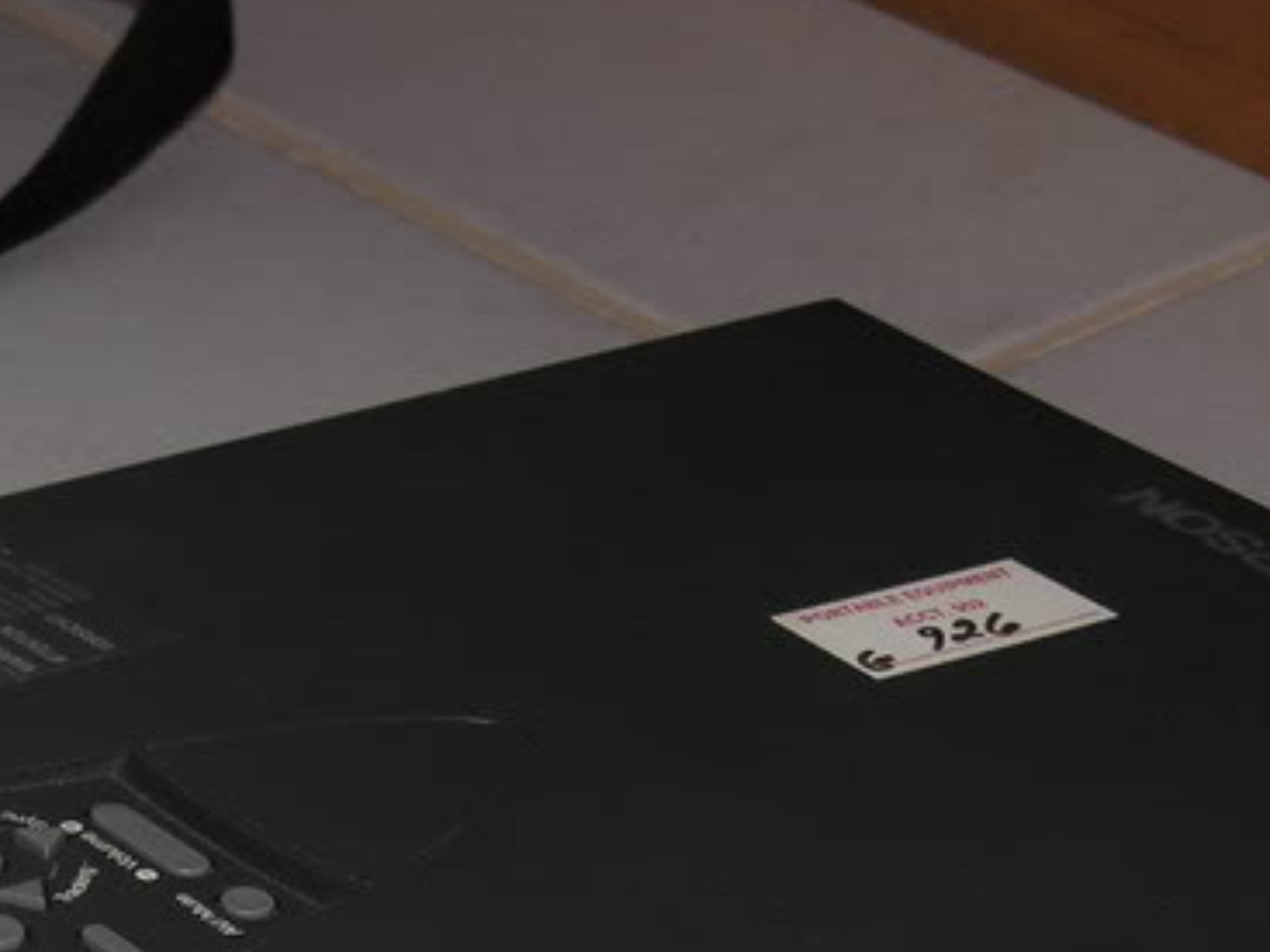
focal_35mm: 134
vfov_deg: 10.9
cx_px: 543
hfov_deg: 14.7
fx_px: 4915
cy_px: 1146
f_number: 3.5
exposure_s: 1/60.1
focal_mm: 12.3
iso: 50
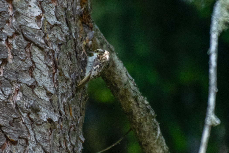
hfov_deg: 2.9
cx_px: 114
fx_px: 4580
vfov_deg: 1.9
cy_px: 76
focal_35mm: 720
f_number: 5.6
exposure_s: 1/1000
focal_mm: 480
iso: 1000
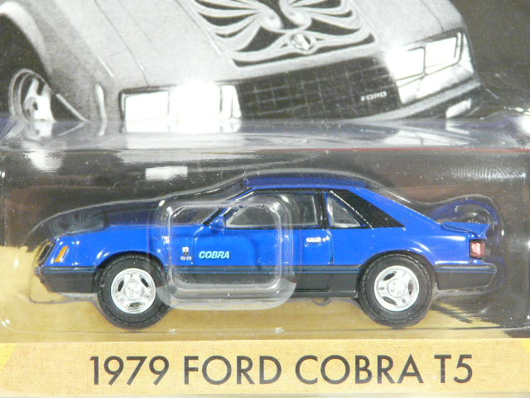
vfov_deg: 10.1
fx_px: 2251
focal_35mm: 147
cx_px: 265
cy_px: 199
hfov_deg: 13.4
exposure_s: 1/20
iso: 200
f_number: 3.6
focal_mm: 15.1
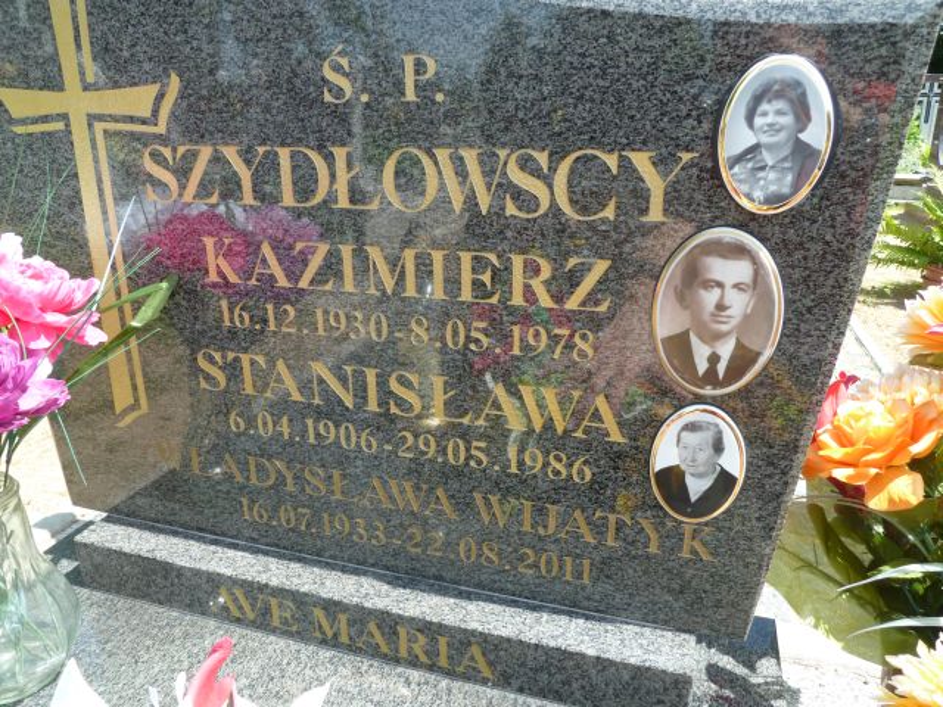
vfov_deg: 54.9
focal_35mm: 25
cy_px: 354
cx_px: 472
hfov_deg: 69.4
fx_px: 681
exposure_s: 1/125
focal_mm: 4.1
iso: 80
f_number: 4
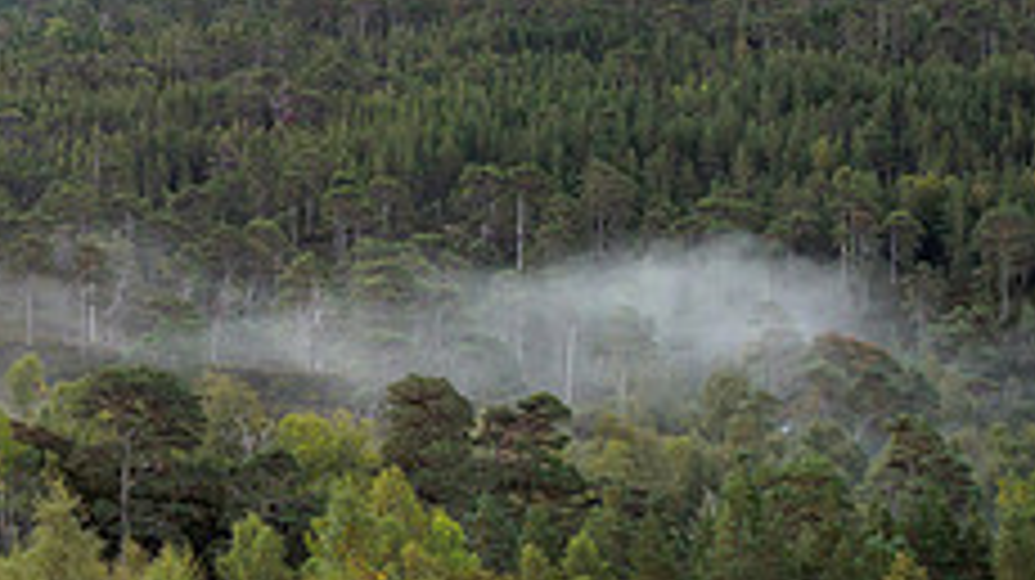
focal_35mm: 121
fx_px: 3318
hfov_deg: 17.0
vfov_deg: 9.9
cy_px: 3
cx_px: -180
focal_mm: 22
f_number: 7.1
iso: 200
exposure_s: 1/6
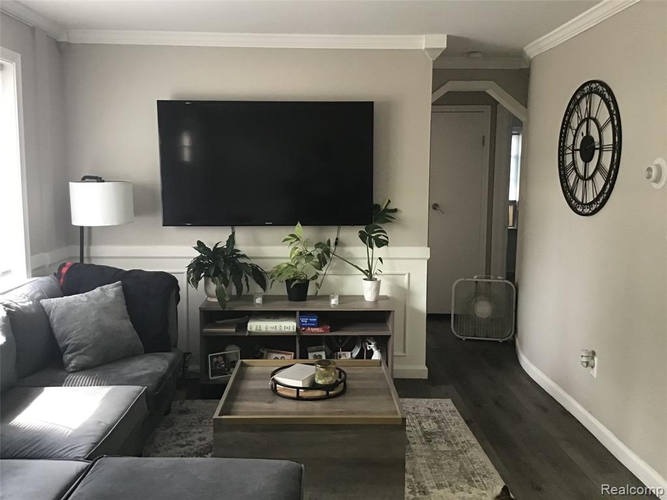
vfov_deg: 45.4
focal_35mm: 31
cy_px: 250
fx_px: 597
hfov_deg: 58.4
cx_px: 334
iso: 125
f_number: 2.4
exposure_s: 1/30
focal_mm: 3.3
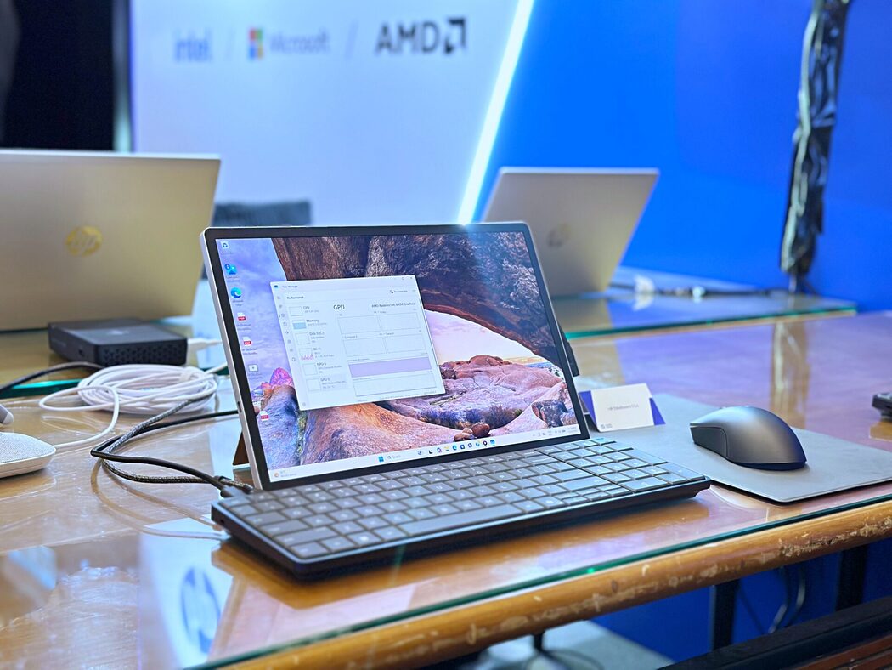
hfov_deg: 39.6
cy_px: 335
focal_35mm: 48
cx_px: 446
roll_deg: -1.9
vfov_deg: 30.3
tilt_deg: -9.8
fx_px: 1237
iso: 320
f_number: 1.78
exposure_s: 1/50
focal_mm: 6.86
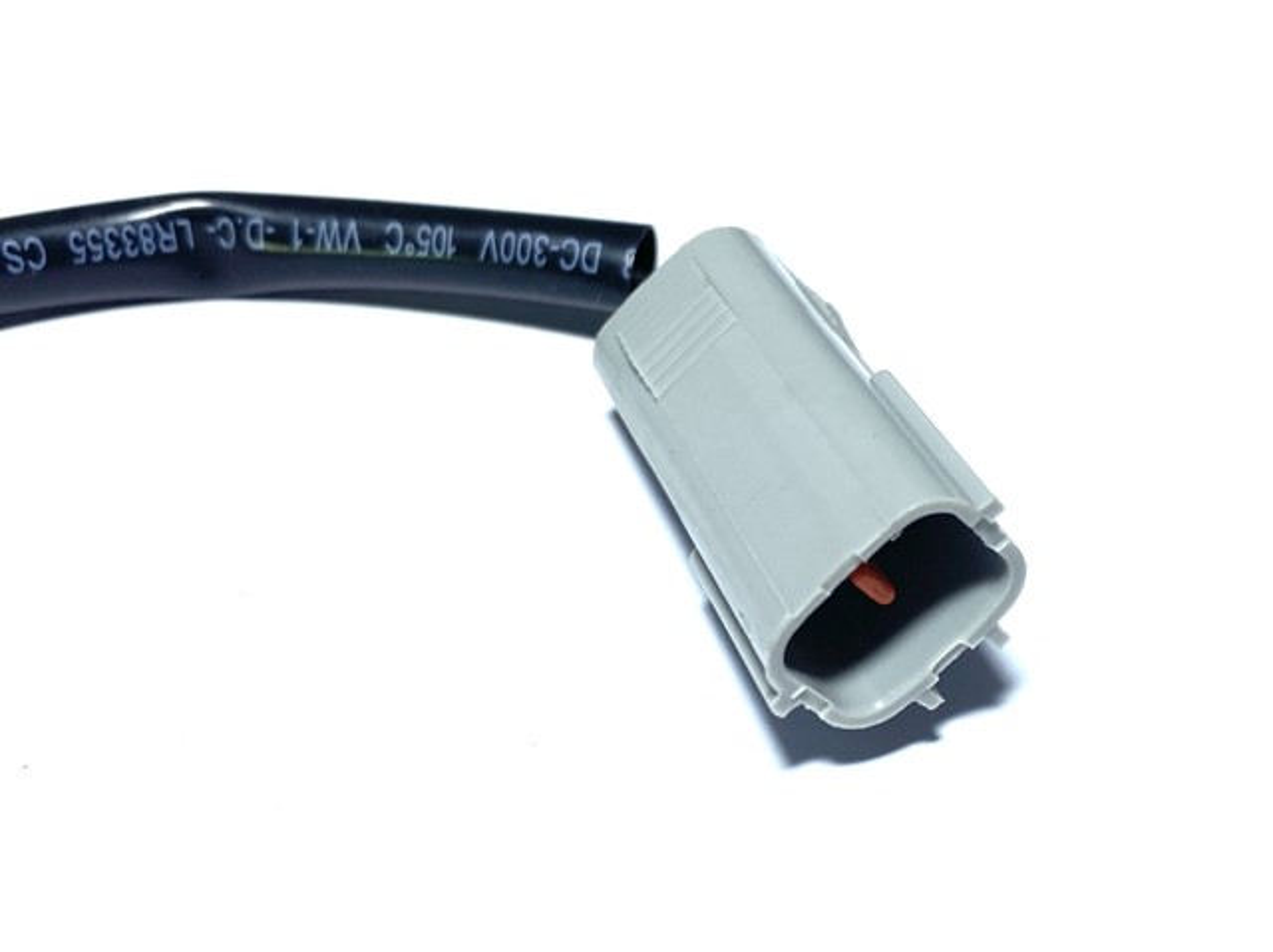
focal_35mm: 26
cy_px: 476
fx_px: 955
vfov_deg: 53.0
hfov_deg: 67.3
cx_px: 636
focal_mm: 4.25
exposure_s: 1/100
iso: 32
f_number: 1.8
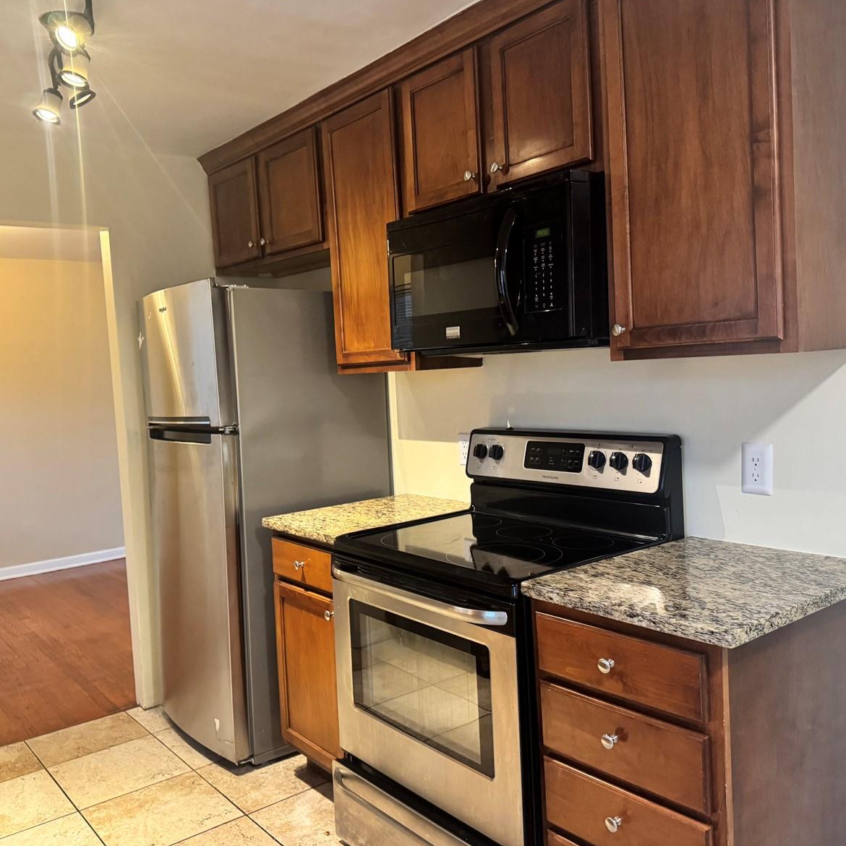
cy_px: 415
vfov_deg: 55.6
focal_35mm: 29
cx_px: 394
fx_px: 802
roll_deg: +2.1
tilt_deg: -2.3
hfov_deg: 55.6
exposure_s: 1/60
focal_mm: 6.76
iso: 320
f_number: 1.78
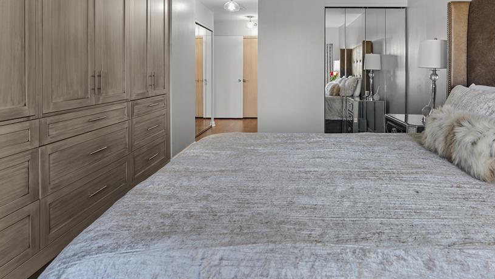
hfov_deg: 83.2
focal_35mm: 21
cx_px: 287
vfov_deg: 51.8
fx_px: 276
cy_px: 77
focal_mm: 16
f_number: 8
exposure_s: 2.5
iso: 400
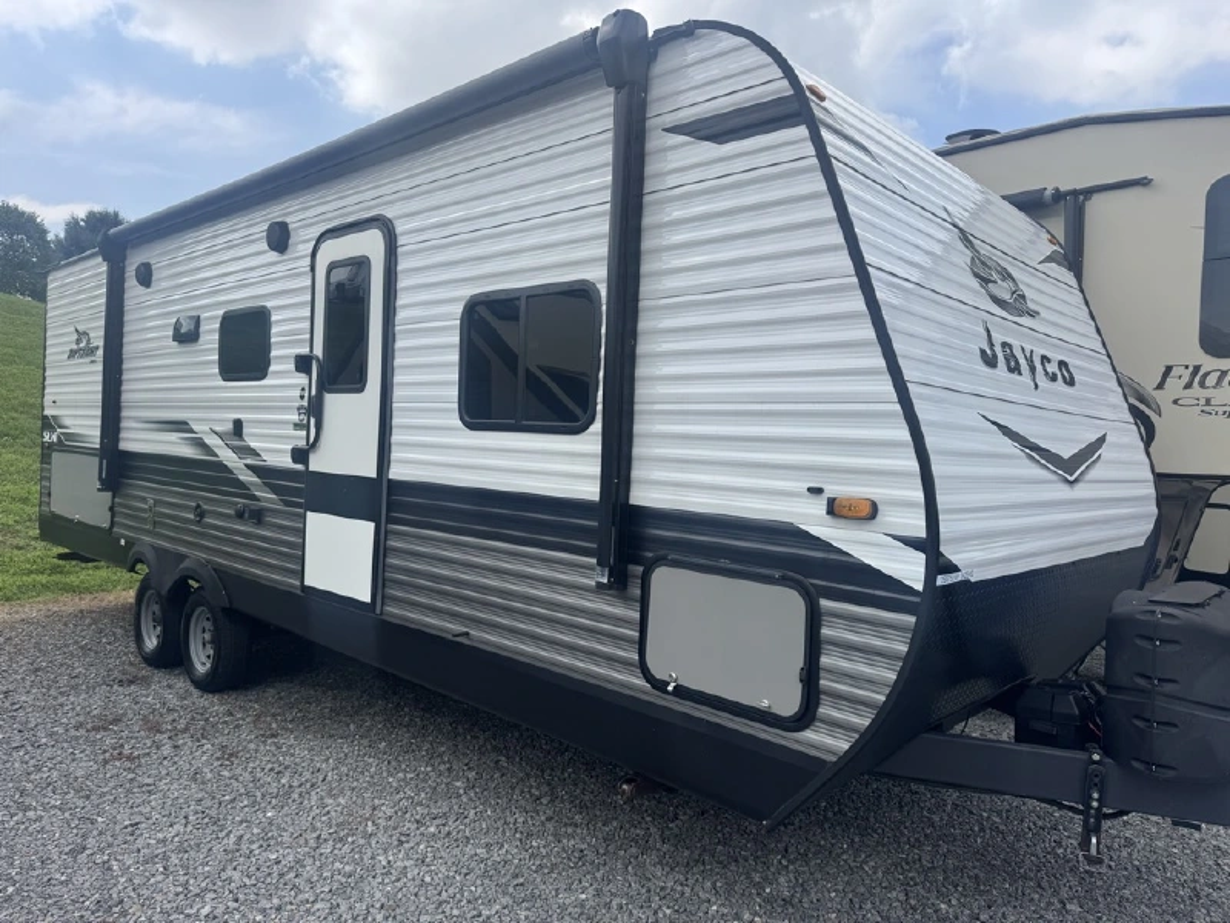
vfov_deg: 56.8
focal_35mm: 24
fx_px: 853
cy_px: 462
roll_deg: -2.8
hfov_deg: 71.6
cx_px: 615
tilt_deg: -2.3
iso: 80
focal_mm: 6.76
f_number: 1.78
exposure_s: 1/3597
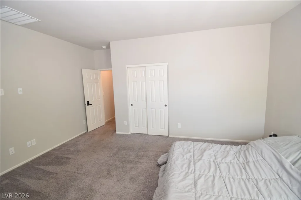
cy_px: 100
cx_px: 150
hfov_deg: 100.4
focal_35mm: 15
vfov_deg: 77.3
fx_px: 125
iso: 400
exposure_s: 1/20
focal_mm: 10
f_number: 5.6
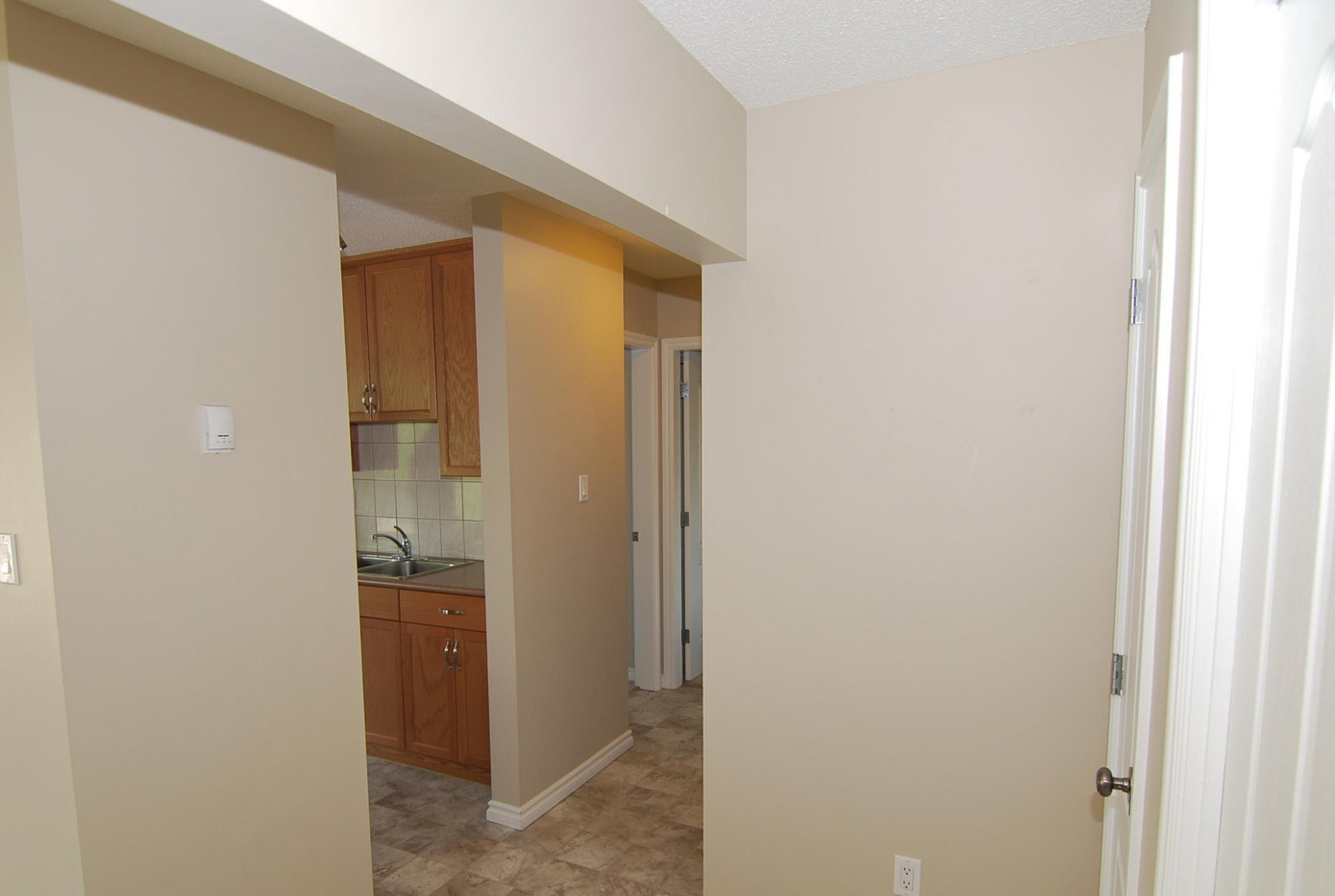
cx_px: 606
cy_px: 520
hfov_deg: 80.1
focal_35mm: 21
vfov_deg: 58.7
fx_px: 792
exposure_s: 1/60
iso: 200
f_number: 4
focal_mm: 11.5
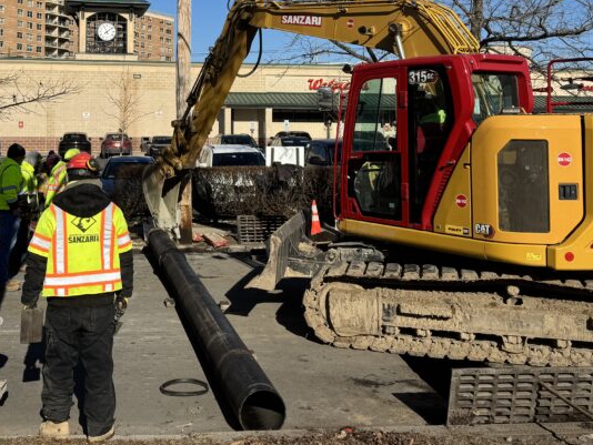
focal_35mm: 46
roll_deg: -0.5
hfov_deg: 40.8
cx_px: 203
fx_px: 788
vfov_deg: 30.8
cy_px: 95
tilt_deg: +2.7
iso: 80
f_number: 1.78
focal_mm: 6.76
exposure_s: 1/6410
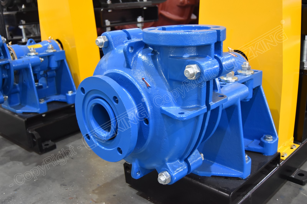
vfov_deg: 34.2
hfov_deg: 49.6
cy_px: 102
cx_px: 154
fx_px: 332
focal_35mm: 39
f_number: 4.5
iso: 1000
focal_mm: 26
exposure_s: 1/15
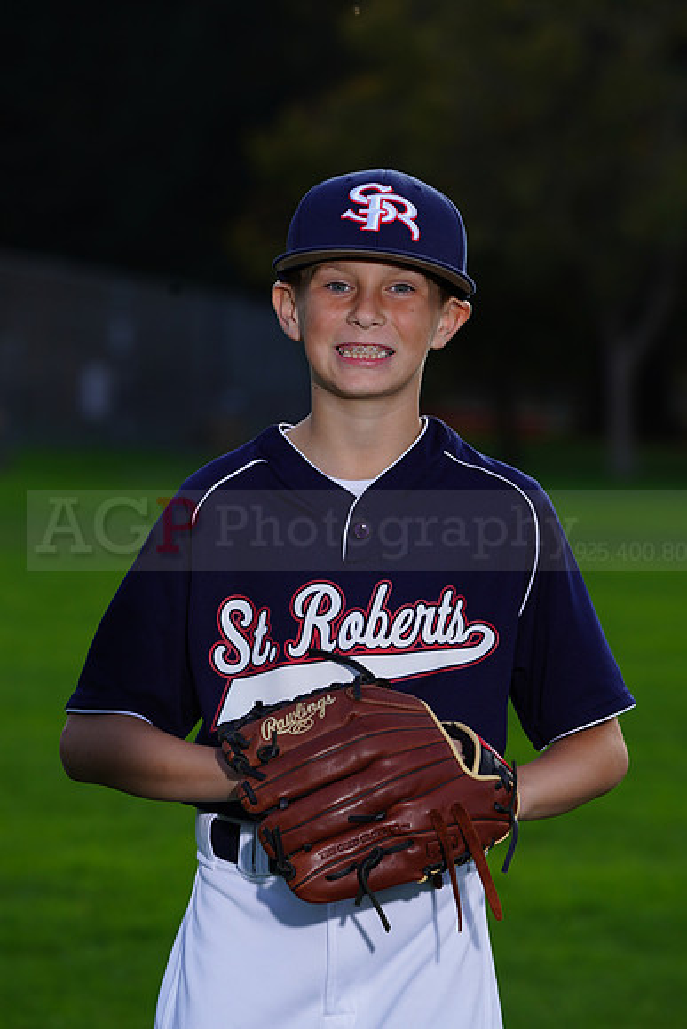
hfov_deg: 6.3
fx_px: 6236
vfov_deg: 9.4
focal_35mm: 218
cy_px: 514
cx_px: 344
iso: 160
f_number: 8
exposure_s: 1/250
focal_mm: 218
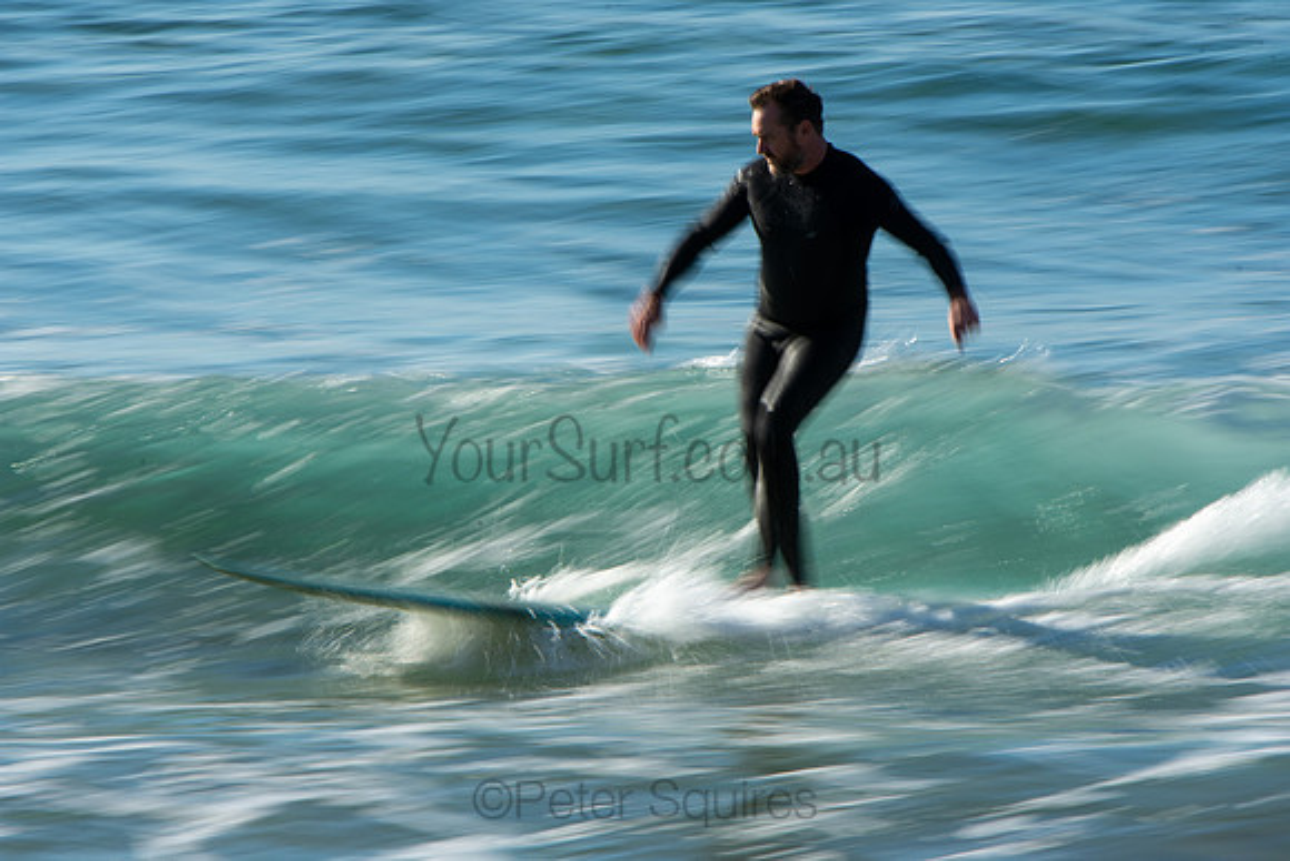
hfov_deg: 4.4
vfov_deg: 3.0
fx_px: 16666
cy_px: 430
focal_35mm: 465
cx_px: 645
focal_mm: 310
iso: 100
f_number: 29
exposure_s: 1/20
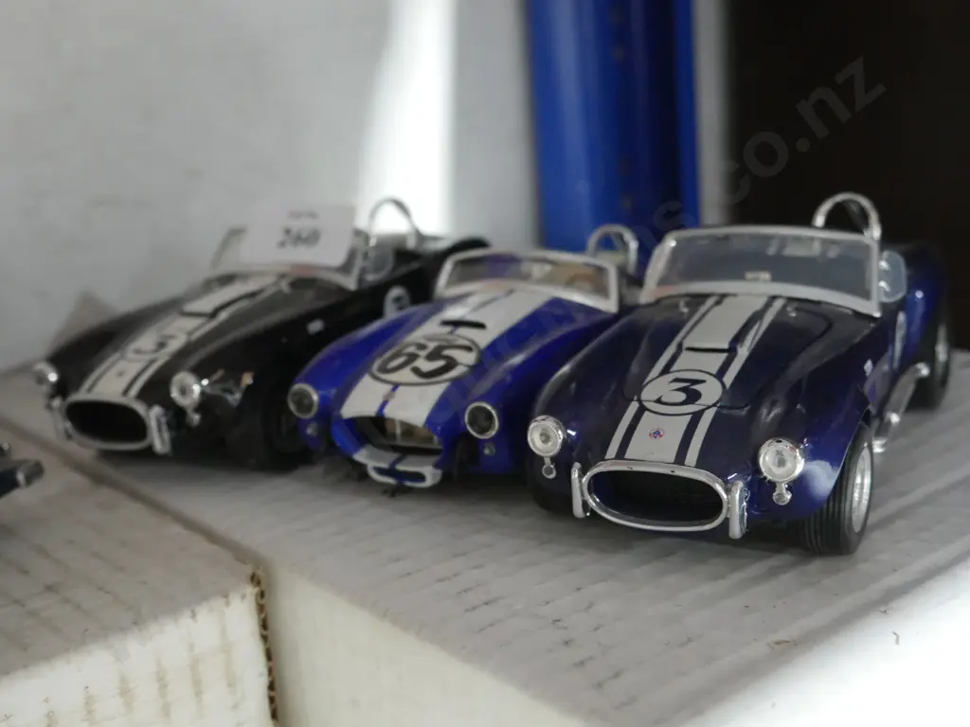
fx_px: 1233
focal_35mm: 44
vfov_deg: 32.9
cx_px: 485
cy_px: 364
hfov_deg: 42.9
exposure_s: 1/50
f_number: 4.7
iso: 3200
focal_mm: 22
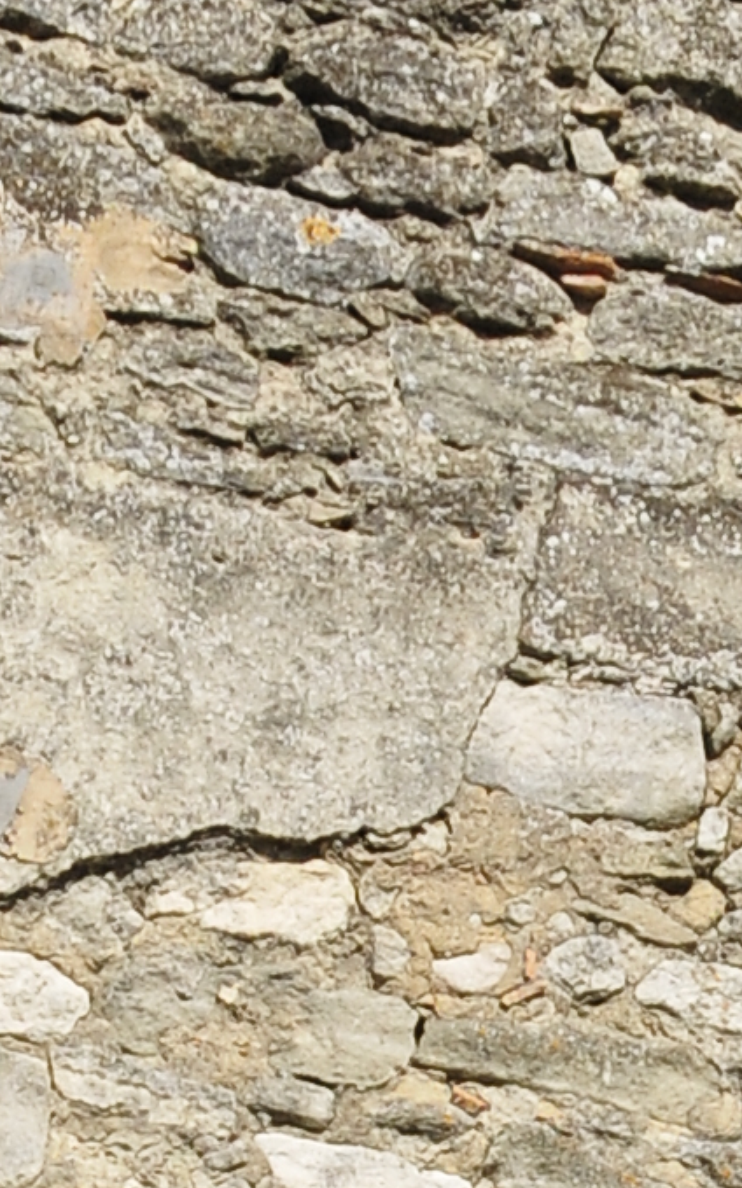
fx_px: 5932
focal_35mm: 183
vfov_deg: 11.1
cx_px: 705
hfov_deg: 7.1
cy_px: 1681
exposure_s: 1/1600
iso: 400
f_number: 7.1
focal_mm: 19
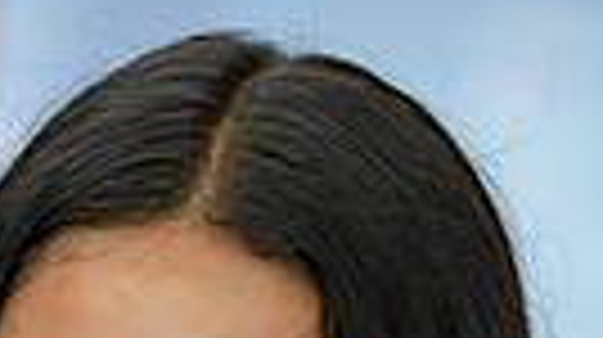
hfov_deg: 8.7
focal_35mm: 246
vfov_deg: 4.7
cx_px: 63
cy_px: 987
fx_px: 3929
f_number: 2.8
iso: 250
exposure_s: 1/125
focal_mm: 70
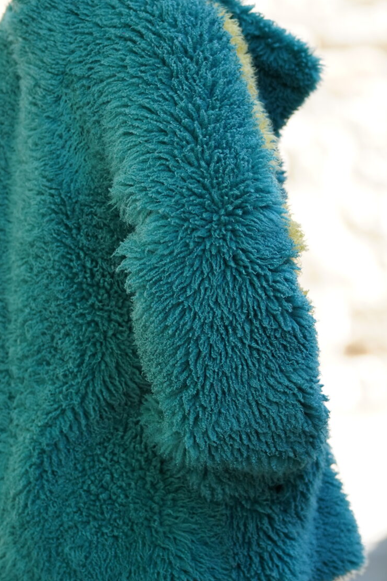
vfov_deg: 8.5
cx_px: 212
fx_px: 3885
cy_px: 215
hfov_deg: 5.7
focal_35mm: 241
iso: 320
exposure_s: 1/320
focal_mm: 104
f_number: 2.8
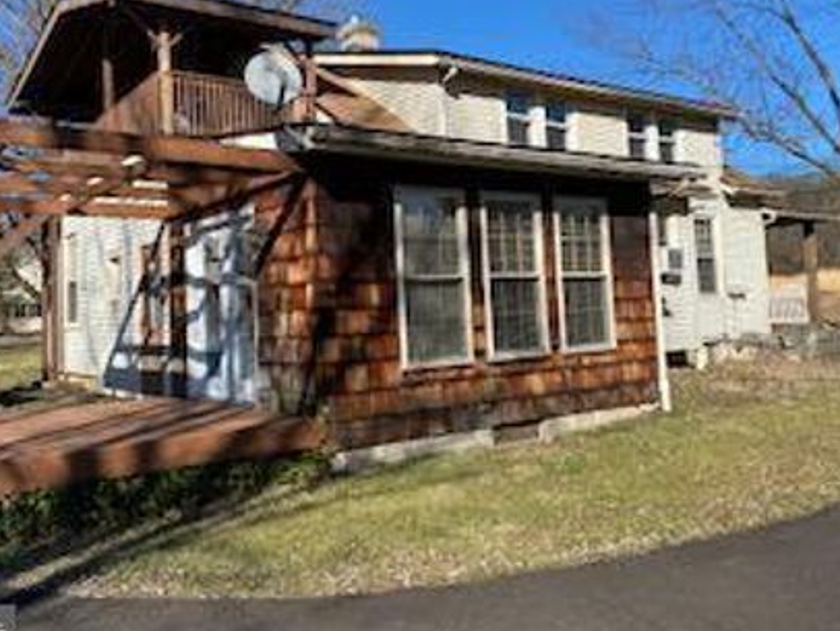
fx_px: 777
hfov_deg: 56.8
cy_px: 258
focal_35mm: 32
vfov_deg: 44.0
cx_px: 406
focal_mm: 4.25
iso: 32
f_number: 1.8
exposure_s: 1/2415
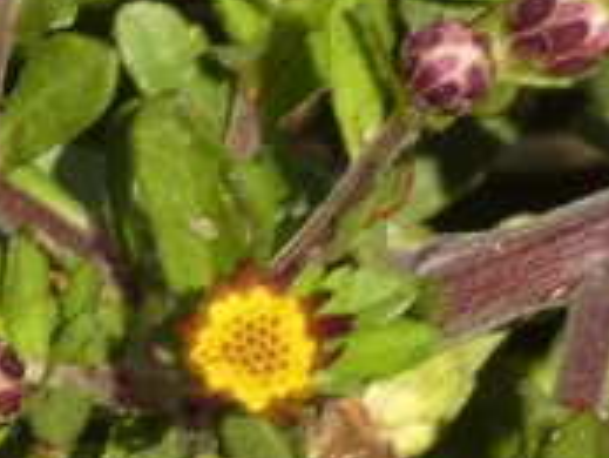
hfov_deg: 2.0
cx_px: -260
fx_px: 17341
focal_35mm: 985
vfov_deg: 1.5
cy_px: 173
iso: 100
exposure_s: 1/80
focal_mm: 47.6
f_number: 5.5
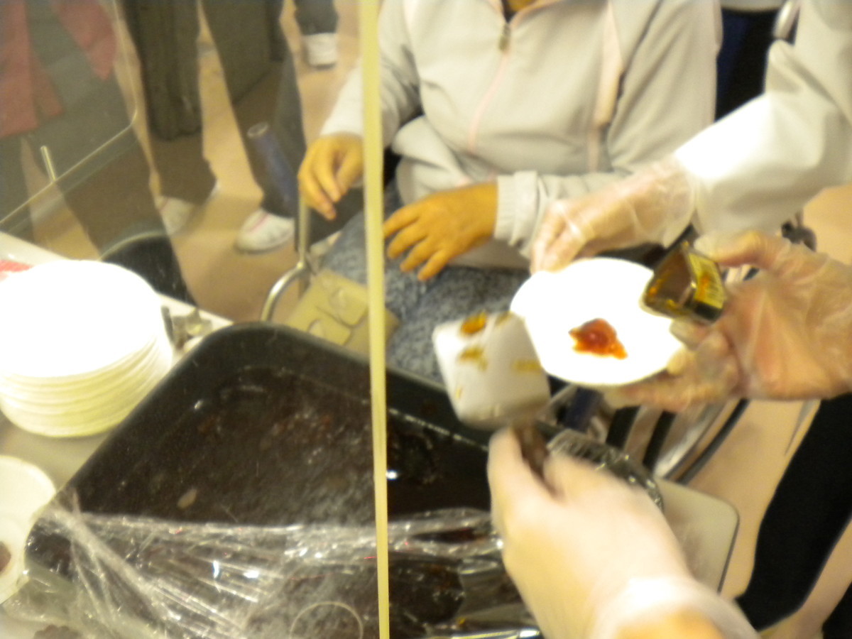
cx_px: 426
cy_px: 320
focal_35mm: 35
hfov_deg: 52.6
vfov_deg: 40.7
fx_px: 861
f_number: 3.1
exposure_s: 1/30
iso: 497
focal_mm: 6.3
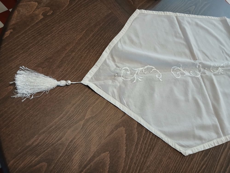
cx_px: 115
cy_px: 86
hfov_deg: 67.3
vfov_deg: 53.1
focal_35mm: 26
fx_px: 173
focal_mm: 3.98
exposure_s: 1/20
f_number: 1.8
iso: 500
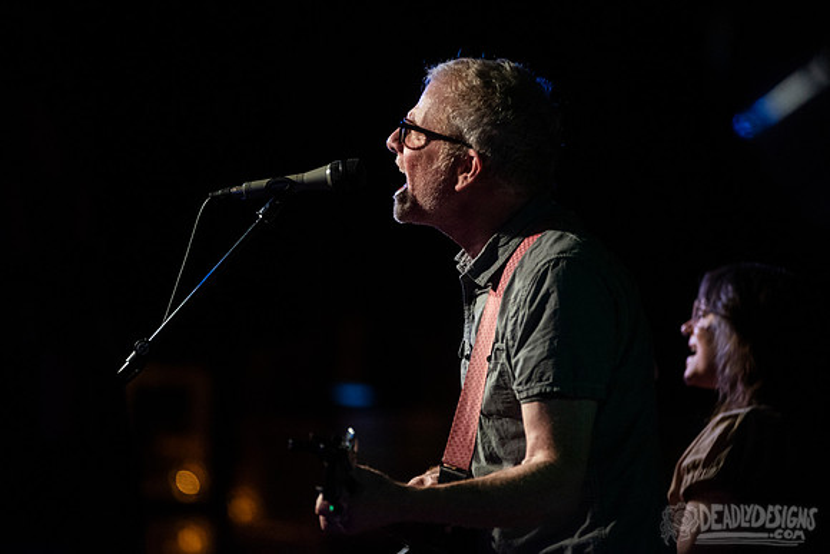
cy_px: 277
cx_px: 415
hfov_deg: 10.3
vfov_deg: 6.9
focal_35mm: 200
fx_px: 4612
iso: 2000
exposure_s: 1/100
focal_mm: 200
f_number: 3.2
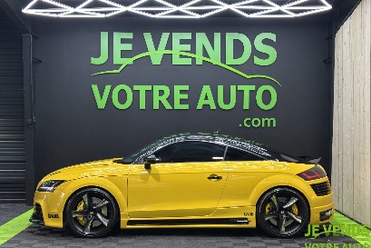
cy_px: 117
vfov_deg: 24.6
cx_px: 186
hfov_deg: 36.2
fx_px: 567
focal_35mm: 55
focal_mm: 5.96
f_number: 1.6
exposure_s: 1/50
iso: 32
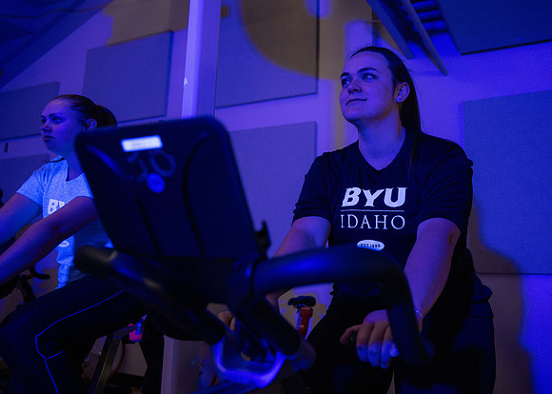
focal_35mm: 29
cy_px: 166
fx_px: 456
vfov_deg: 46.6
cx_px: 342
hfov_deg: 61.7
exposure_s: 1/160
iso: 6400
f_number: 2.8
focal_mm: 24
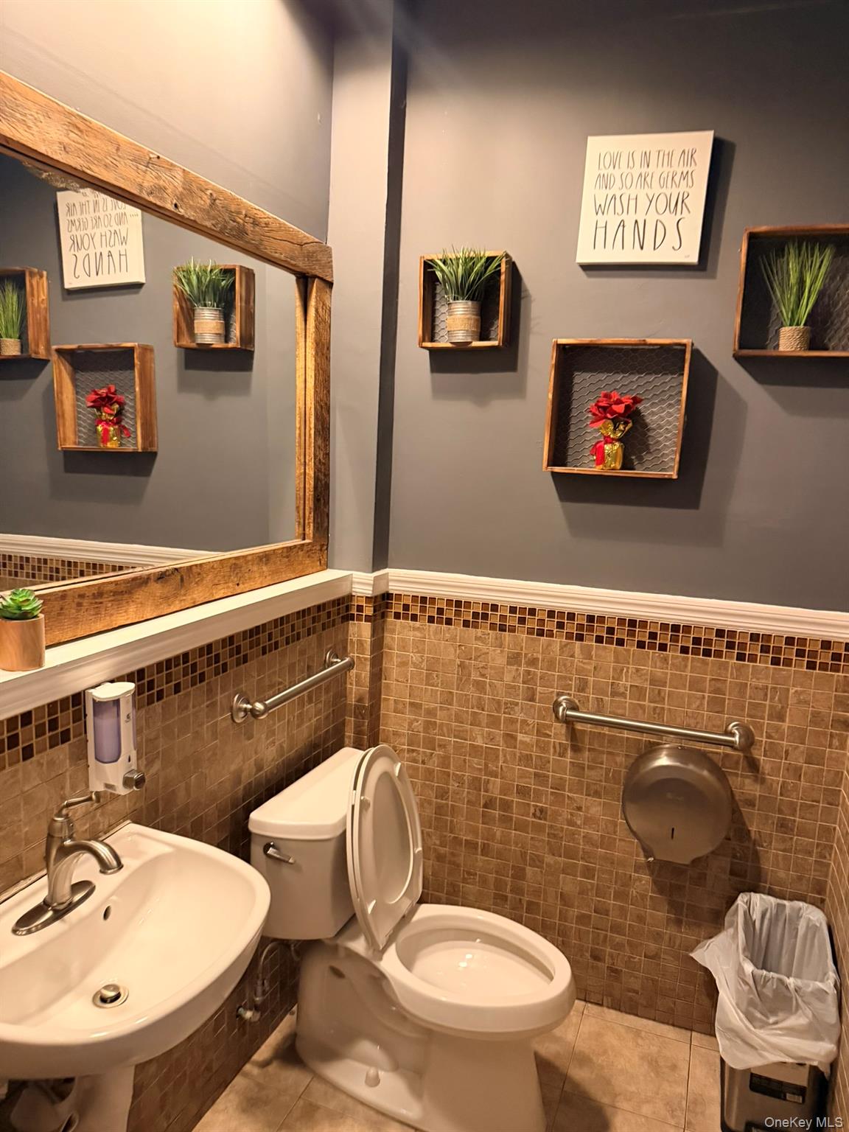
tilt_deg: -7.8
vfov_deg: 71.6
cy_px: 566
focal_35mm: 24
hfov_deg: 56.8
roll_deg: -2.6
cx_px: 424
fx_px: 785
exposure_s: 1/40
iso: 640
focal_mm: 6.76
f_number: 1.78
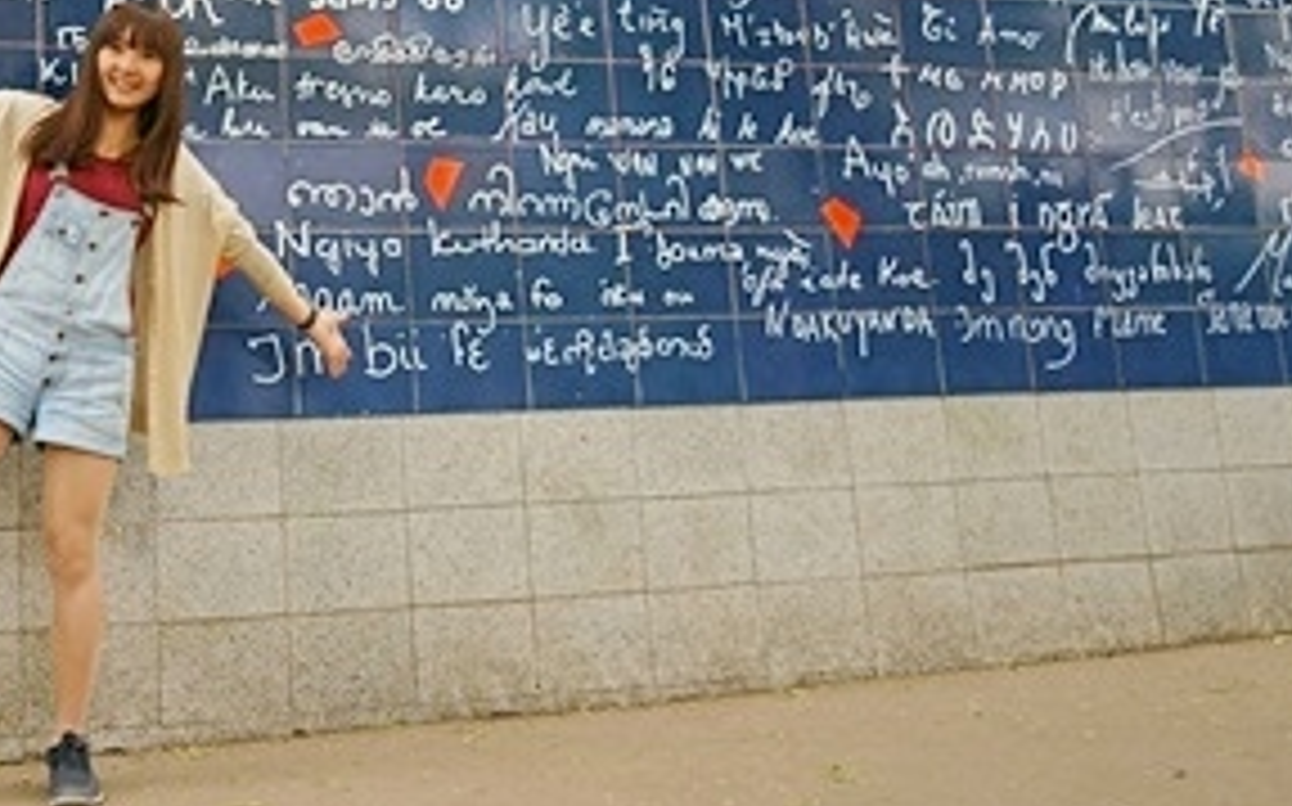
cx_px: 63
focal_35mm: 54
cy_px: -133
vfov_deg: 22.3
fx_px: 1900
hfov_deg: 34.8
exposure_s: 1/40
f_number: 5.6
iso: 125
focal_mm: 19
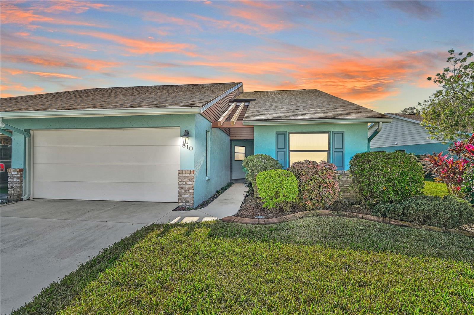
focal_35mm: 16
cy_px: 158
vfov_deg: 73.6
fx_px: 210
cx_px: 237
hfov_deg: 96.8
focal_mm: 16
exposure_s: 1/500
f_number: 8
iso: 320
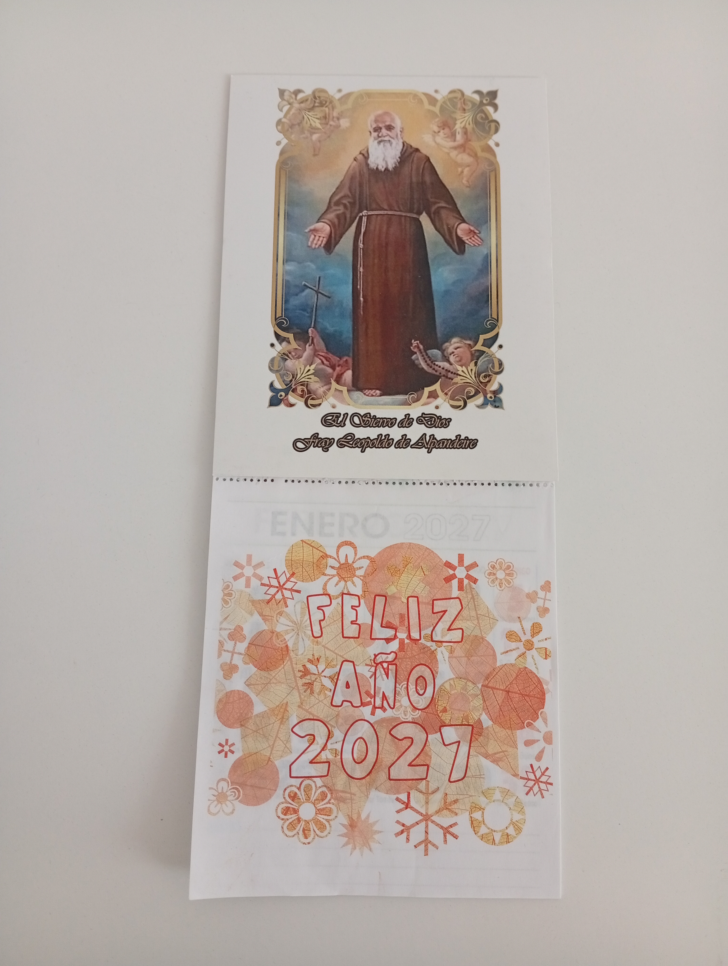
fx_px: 755
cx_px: 364
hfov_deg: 51.5
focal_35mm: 27
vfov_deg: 65.2
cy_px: 483
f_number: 1.8
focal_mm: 3.98
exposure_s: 1/50
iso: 233
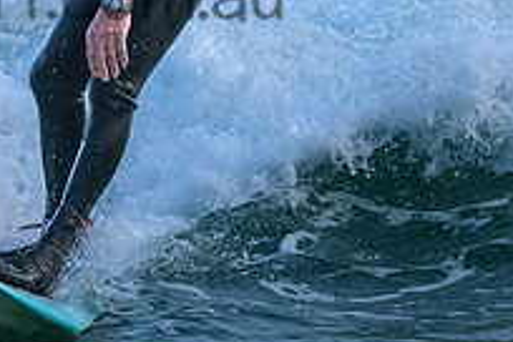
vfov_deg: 1.2
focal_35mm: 1137
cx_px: 18
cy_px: -39
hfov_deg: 1.8
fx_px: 16201
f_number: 11
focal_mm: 400
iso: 5000
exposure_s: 1/2000
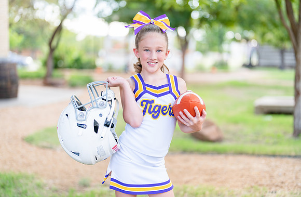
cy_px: 97
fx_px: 426
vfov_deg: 26.0
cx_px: 152
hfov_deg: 38.9
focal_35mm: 51
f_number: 1.2
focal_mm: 50
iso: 125
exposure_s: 1/400
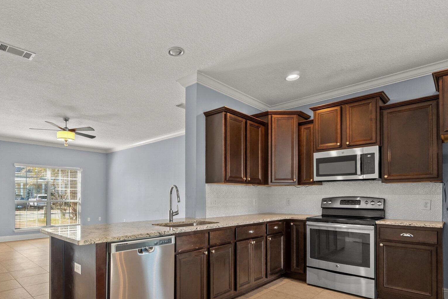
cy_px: 190
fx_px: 249
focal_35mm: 20
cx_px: 178
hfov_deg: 82.9
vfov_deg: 60.9
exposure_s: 1.6
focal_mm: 10
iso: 400
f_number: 9
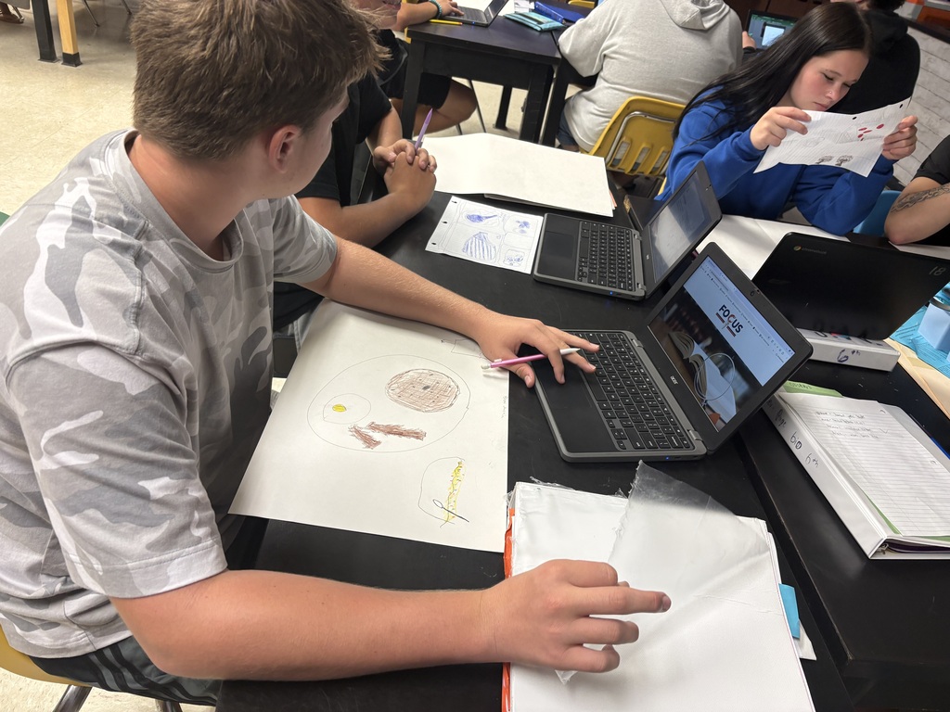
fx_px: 714
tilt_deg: -34.6
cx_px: 475
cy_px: 356
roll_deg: -11.9
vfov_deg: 53.1
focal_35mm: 26
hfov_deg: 67.3
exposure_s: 1/60
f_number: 1.6
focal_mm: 5.96
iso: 125
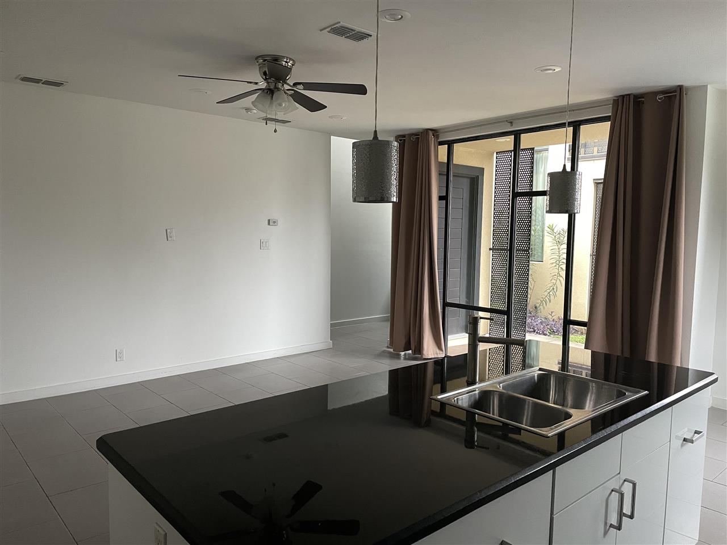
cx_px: 364
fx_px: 546
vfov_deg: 53.1
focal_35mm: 26
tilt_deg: -5.7
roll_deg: -1.1
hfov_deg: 67.3
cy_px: 272
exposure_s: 1/60
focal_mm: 4.2
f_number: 1.6
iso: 500
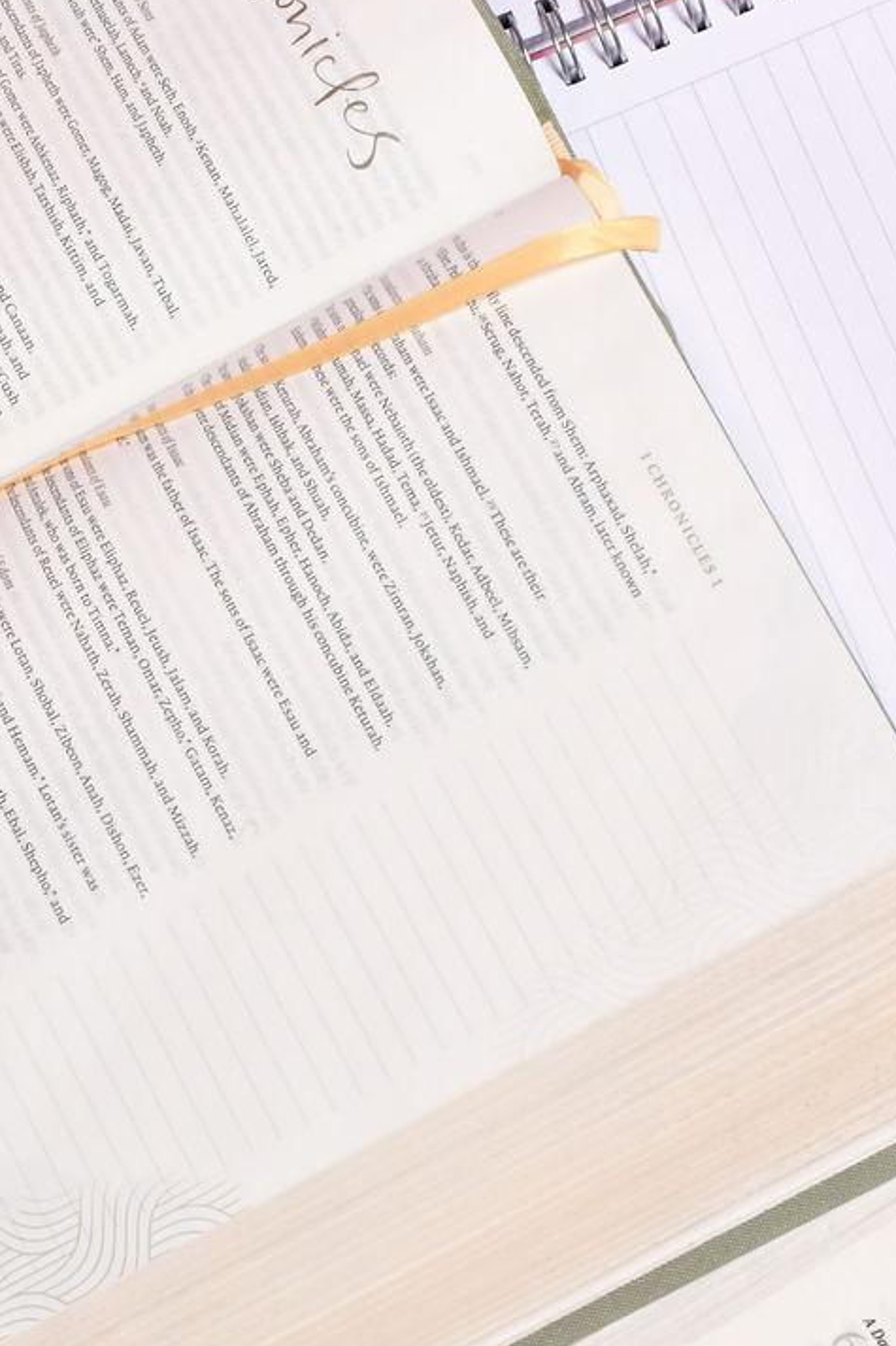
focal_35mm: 112
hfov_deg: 12.1
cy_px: 910
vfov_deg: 18.2
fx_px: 4183
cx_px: 91
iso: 1600
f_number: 11
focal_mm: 35
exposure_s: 1/60
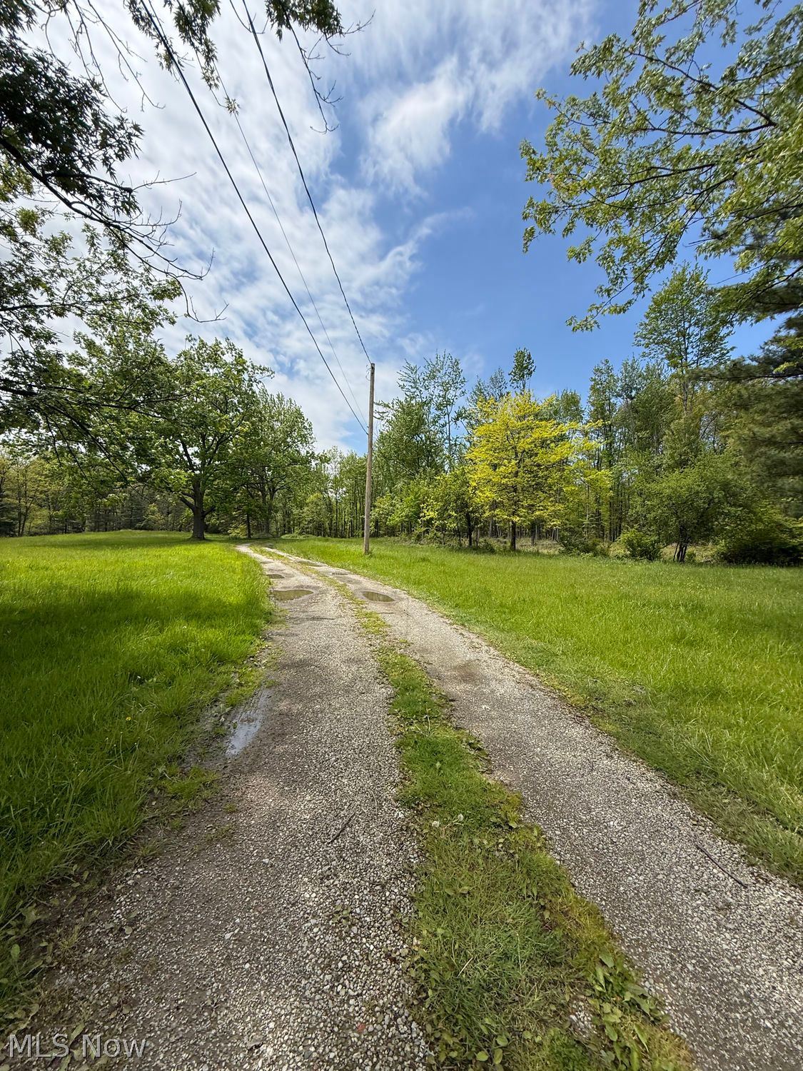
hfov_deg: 85.7
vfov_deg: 102.1
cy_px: 536
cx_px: 402
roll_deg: -0.2
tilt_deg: +1.2
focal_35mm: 14
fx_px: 433
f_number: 2.2
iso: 50
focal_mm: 2.22
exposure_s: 1/2506
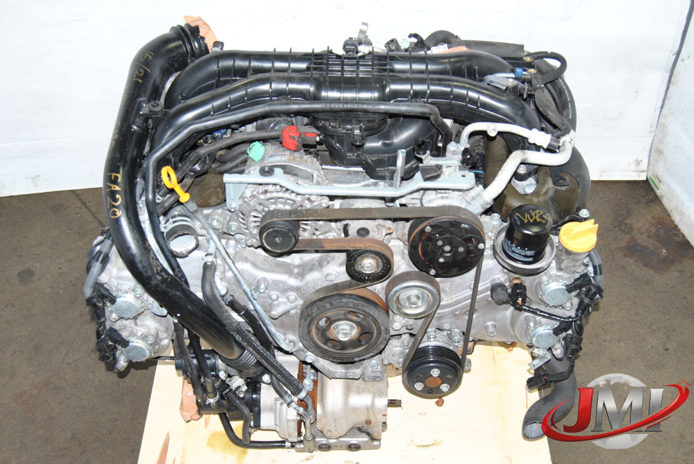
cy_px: 227
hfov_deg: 48.4
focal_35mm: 40
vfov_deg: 33.5
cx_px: 353
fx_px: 772
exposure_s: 1/200
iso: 400
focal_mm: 26
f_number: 6.3
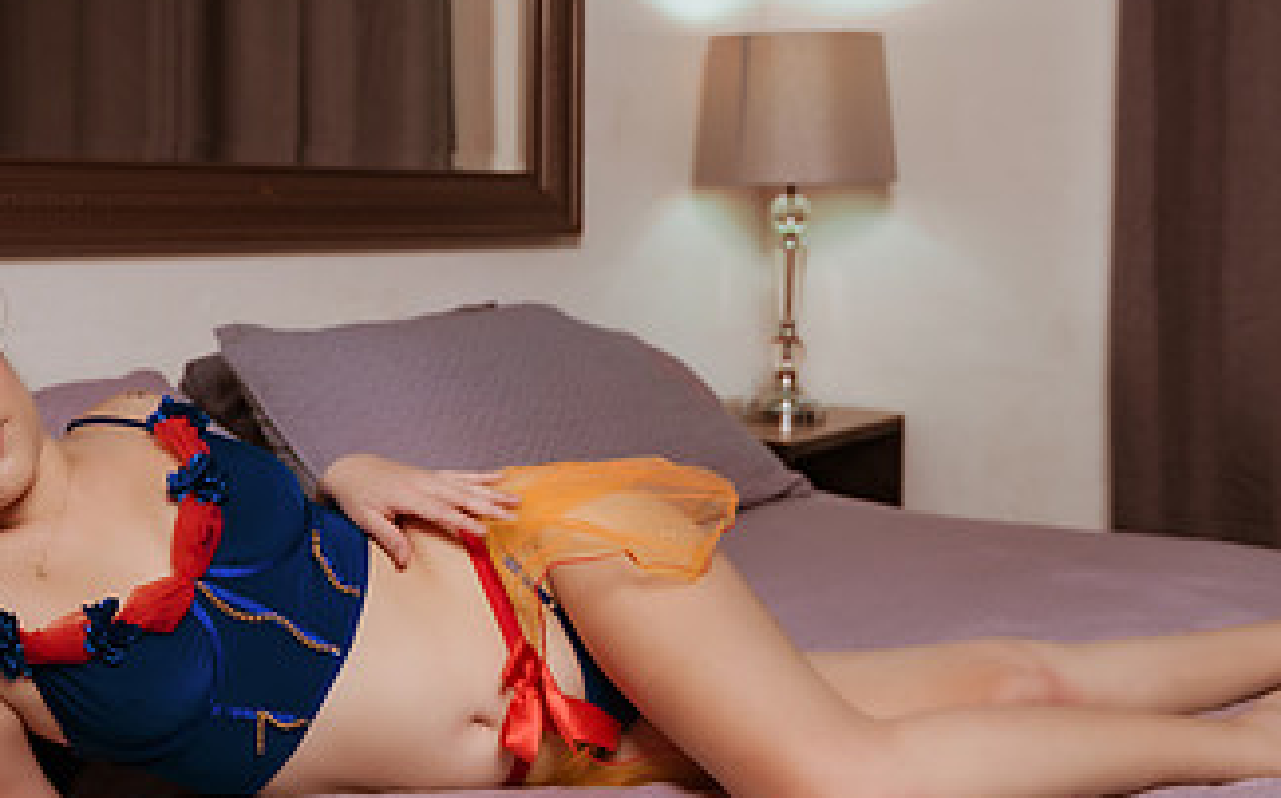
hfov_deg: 38.2
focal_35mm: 53
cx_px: 660
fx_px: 1849
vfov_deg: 24.4
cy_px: 358
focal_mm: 29
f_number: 2.8
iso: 160
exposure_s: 1/250
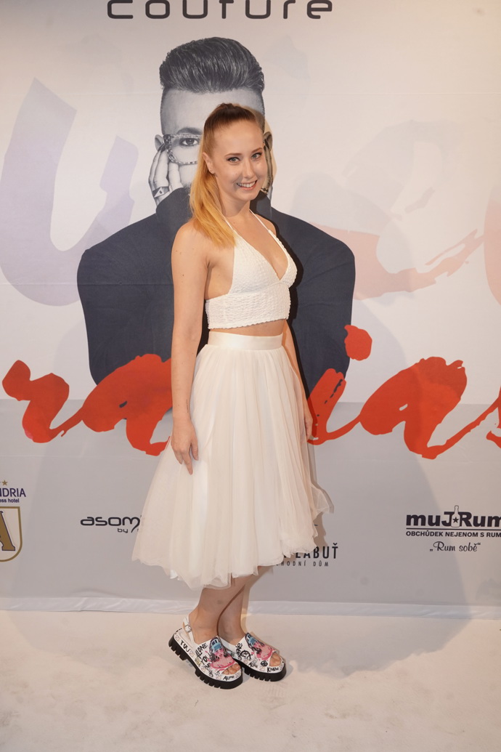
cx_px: 250
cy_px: 376
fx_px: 751
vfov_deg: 53.1
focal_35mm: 36
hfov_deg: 36.9
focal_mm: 36
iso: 1000
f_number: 8
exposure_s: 1/160
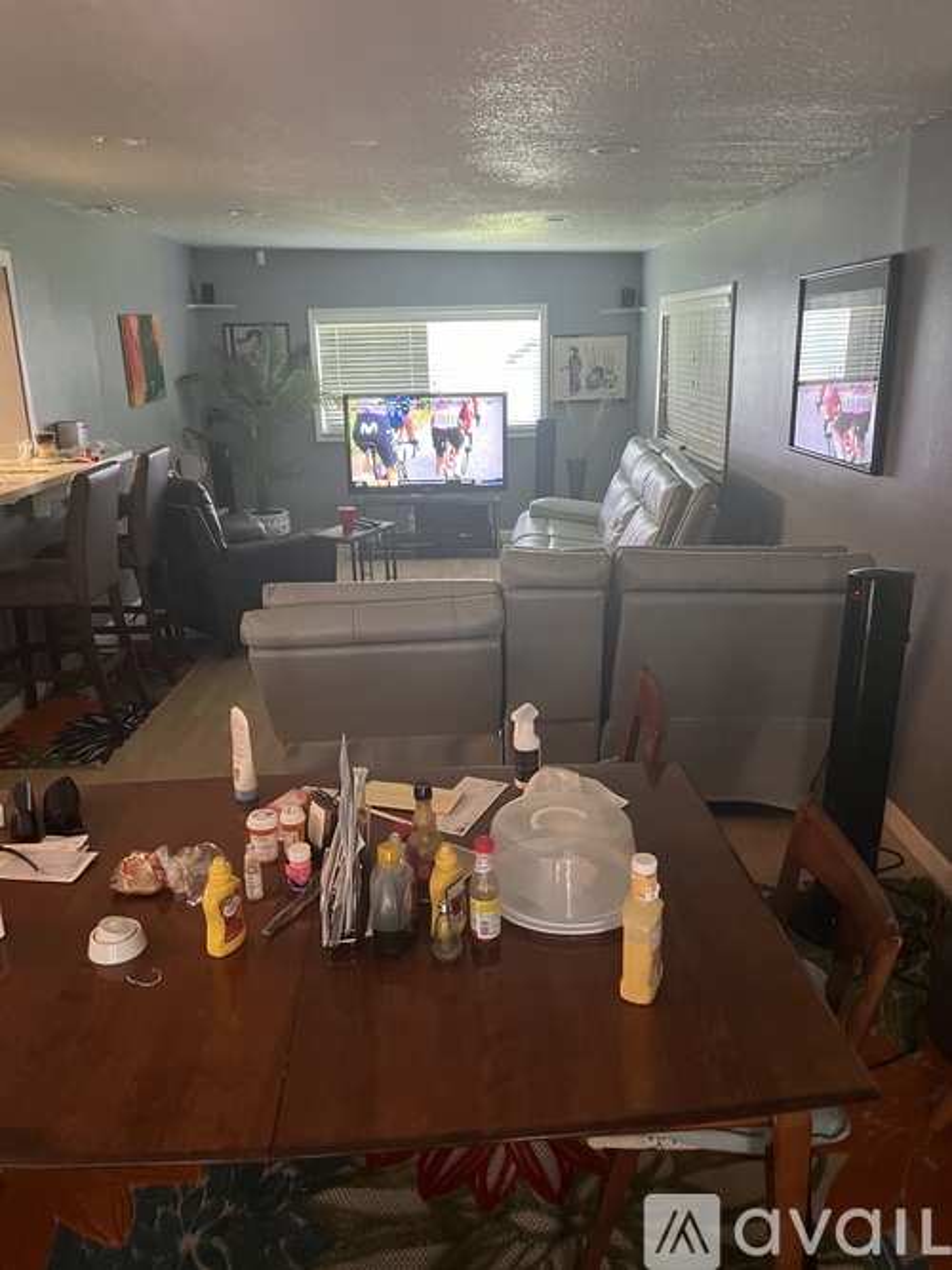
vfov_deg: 67.3
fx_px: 954
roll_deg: +2.9
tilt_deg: -17.1
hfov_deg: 53.0
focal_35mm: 26
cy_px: 635
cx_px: 476
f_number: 1.5
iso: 400
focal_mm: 5.7
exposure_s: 1/40
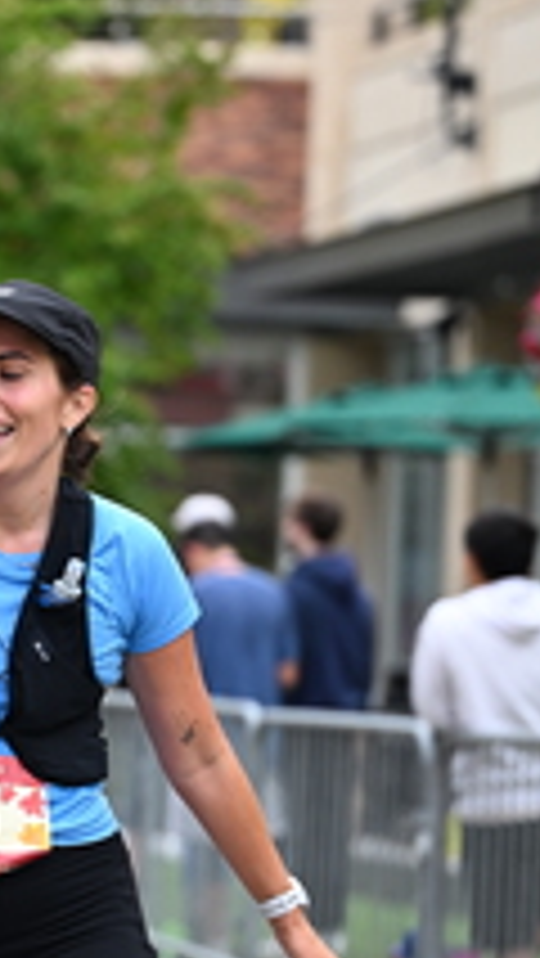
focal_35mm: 257
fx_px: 6534
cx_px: -124
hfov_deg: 4.7
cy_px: 567
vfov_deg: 8.4
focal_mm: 95
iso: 640
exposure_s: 1/2000
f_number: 2.8
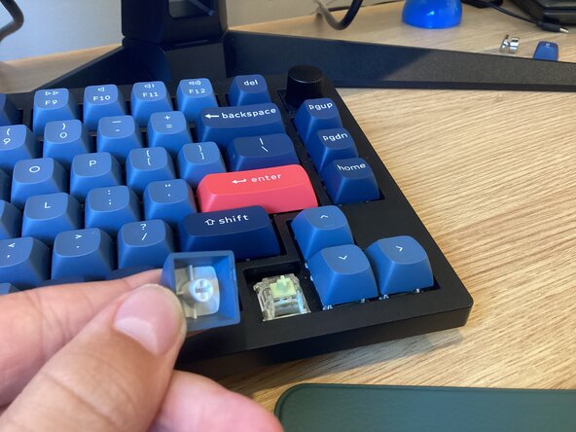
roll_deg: -0.5
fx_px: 516
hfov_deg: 58.4
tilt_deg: -35.2
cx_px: 288
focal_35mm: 31
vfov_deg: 45.4
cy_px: 216
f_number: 2.4
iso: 320
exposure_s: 1/60
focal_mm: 3.3
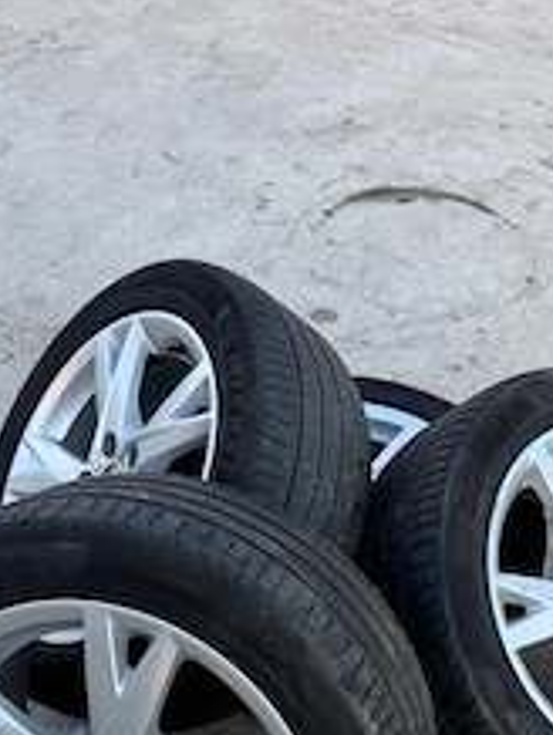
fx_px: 935
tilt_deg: -54.9
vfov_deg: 39.7
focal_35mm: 44
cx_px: 303
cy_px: 664
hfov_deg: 32.9
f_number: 1.78
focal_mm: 6.76
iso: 64
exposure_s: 1/264
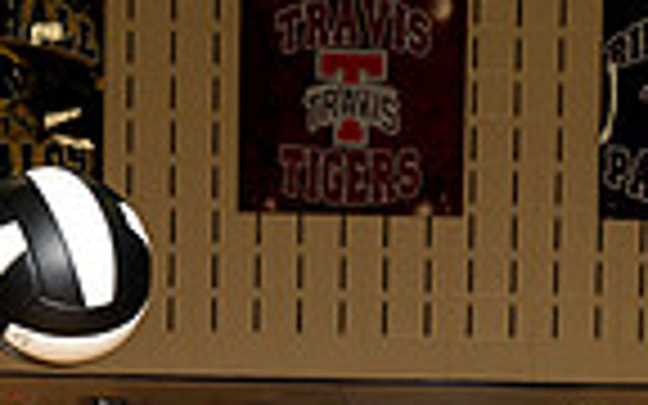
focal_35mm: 124
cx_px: 405
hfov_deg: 16.8
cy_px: 936
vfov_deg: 9.5
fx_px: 2190
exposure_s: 1/250
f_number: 5.6
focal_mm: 39
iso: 500
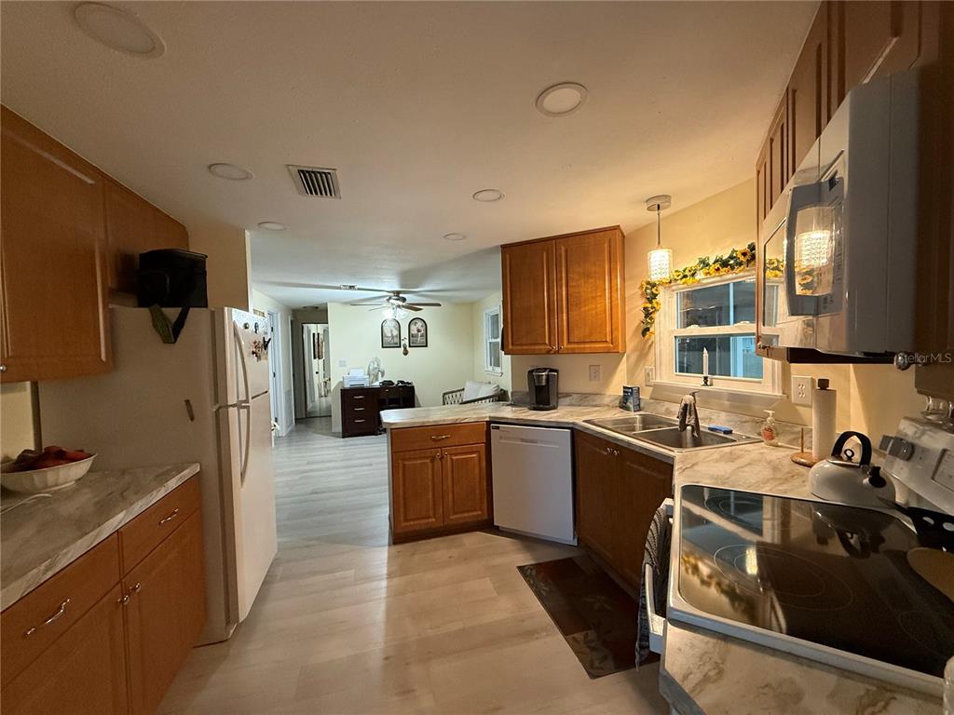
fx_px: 386
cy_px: 358
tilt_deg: -0.5
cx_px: 477
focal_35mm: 14
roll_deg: +1.4
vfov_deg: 85.7
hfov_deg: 102.1
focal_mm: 2.22
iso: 500
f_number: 2.2
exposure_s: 1/60
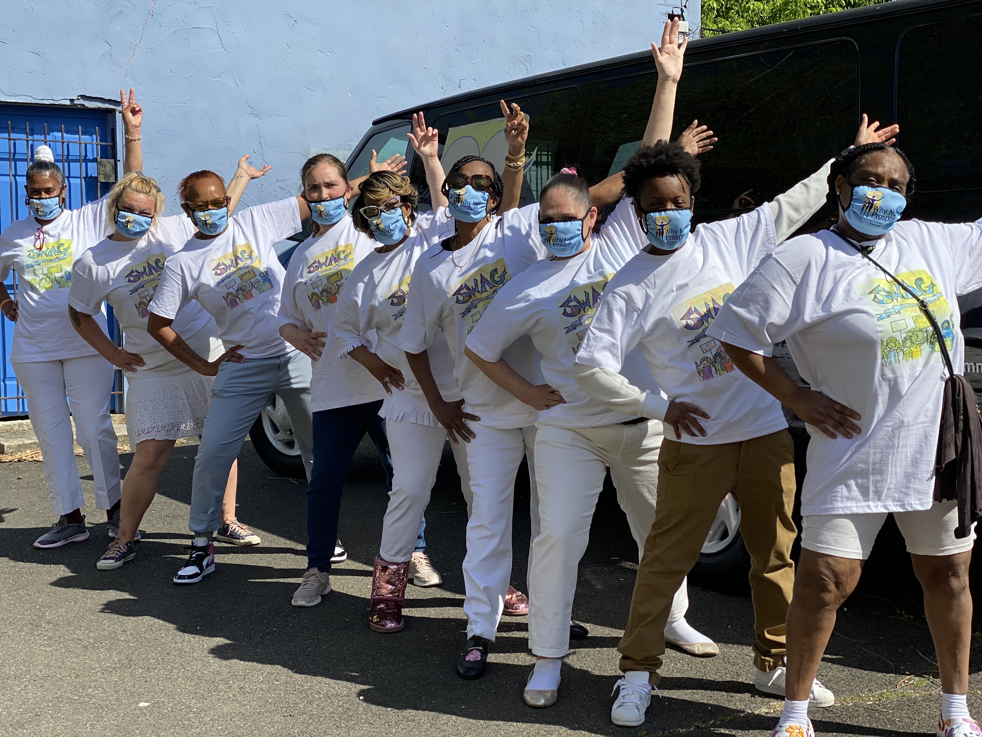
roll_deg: +0.7
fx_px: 1475
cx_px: 491
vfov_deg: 28.0
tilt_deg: -4.0
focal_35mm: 52
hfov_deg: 36.8
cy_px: 368
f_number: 2
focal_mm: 6
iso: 20
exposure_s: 1/2179
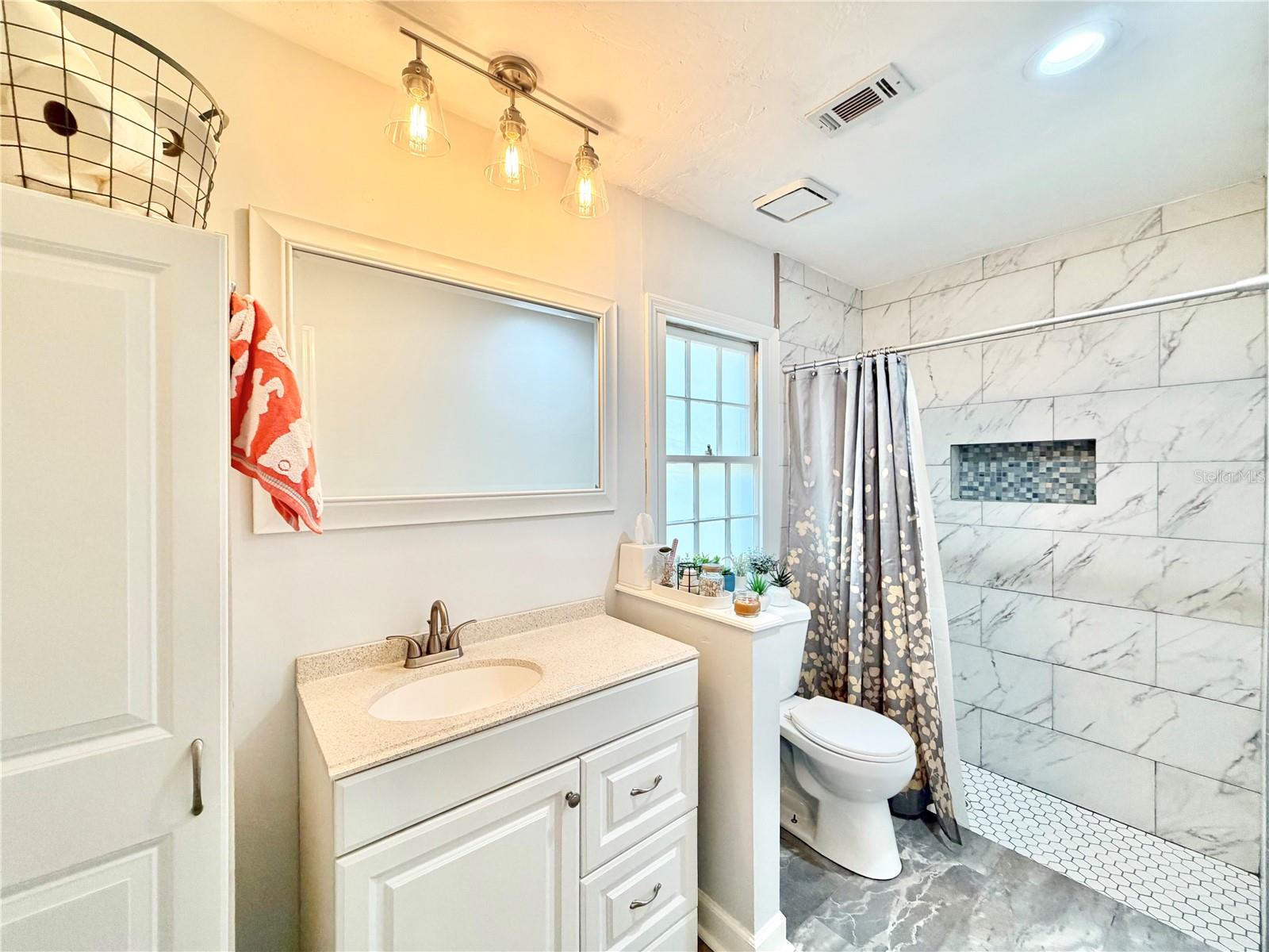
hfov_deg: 102.1
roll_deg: +1.4
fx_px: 513
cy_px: 476
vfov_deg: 85.7
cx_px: 634
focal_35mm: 14
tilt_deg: +0.1
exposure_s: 1/120
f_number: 2.2
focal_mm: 2.22
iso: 200
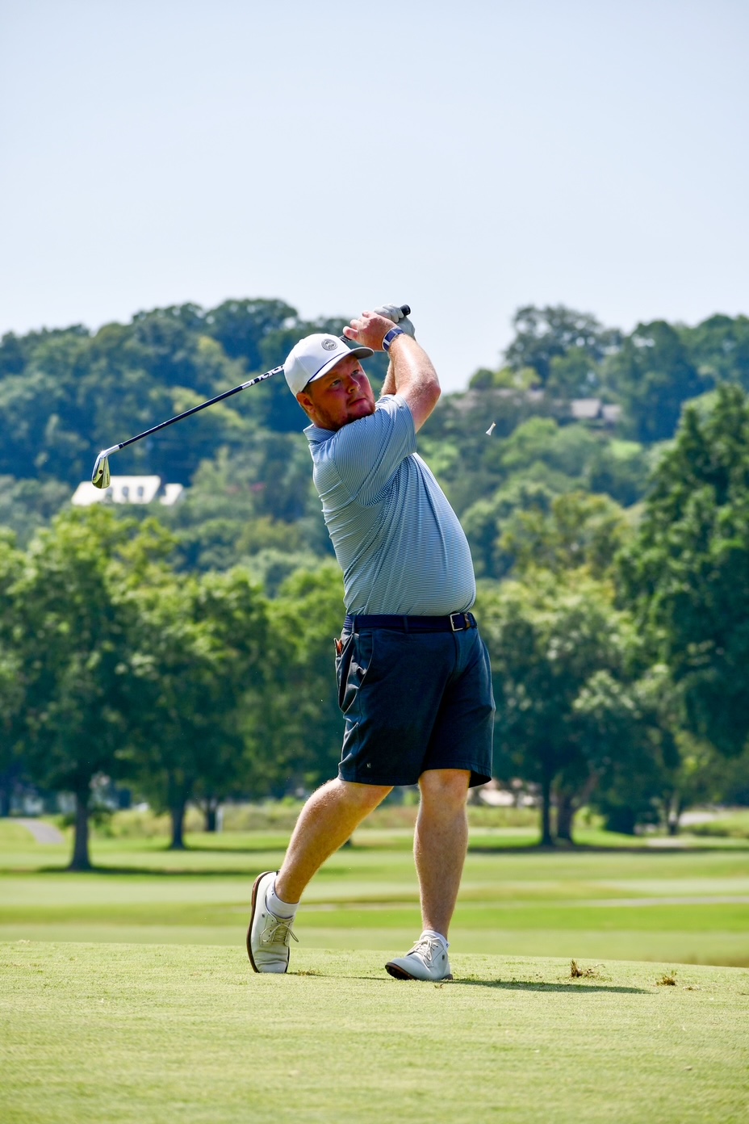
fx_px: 6304
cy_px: 562
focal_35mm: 202
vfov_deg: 10.2
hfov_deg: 6.8
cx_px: 374
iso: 200
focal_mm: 135
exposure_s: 1/1250
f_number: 6.3
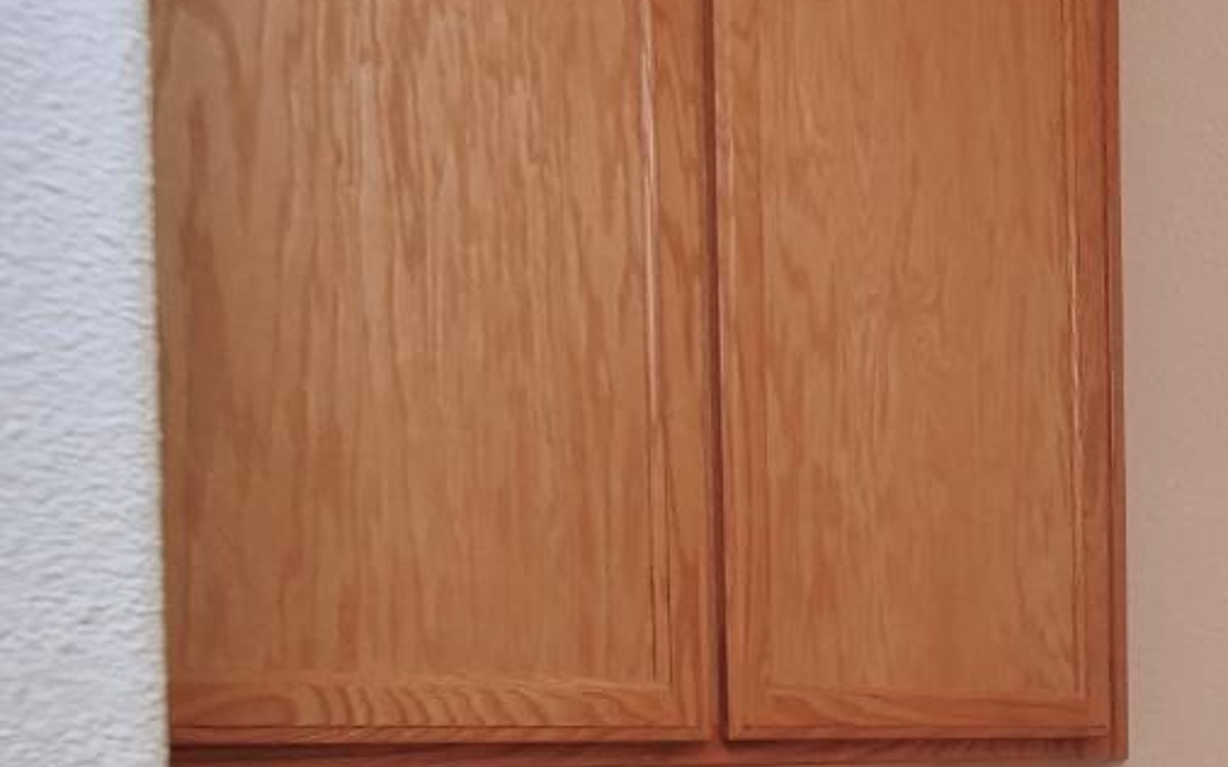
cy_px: 785
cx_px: 1432
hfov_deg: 36.3
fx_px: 1472
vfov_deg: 27.4
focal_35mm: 44
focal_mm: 7
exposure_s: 1/160
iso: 800
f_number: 3.5
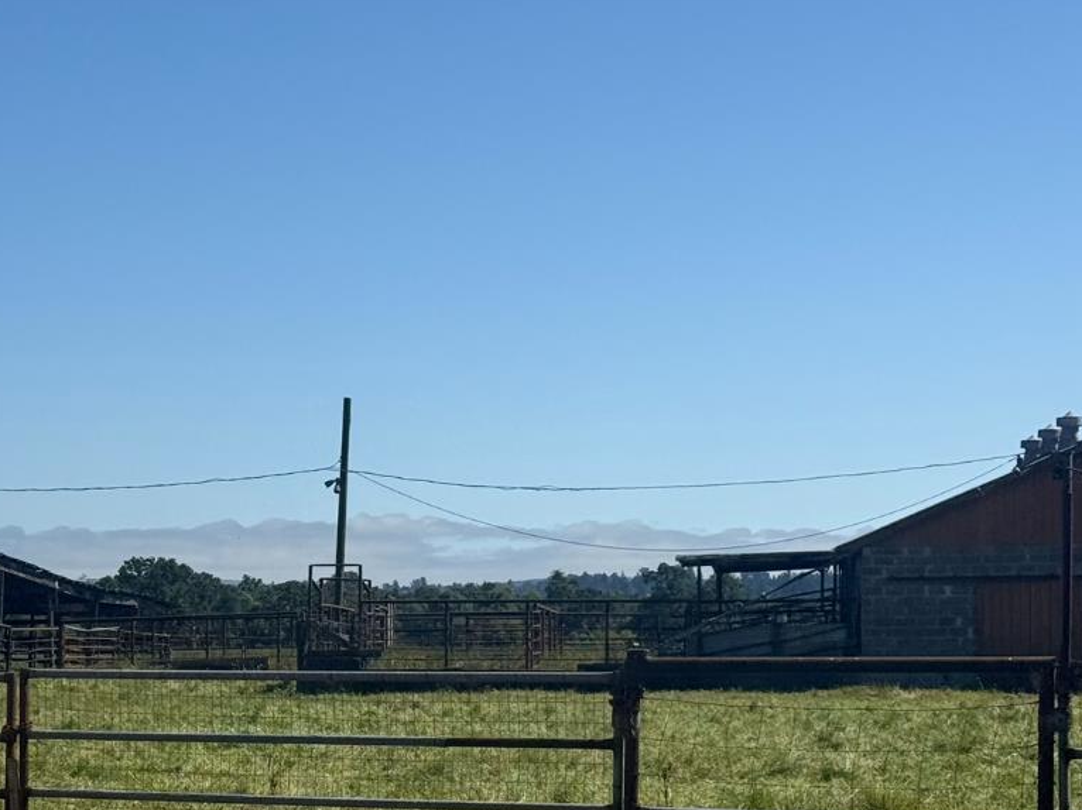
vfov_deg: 15.6
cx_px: 249
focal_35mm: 94
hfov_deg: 20.7
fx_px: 2937
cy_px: 603
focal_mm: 6.76
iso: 64
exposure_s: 1/9901
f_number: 1.78
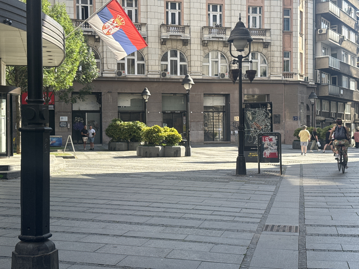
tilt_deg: +0.1
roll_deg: +0.4
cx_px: 180
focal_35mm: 48
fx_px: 498
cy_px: 134
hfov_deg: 39.7
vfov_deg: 30.3
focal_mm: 6.76
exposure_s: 1/1152
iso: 64
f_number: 1.78
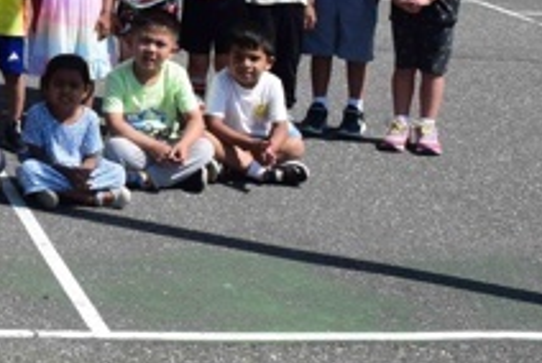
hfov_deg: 15.9
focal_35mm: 113
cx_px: -371
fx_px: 1704
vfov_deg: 11.8
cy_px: -114
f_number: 11
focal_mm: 20
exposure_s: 1/500
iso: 400
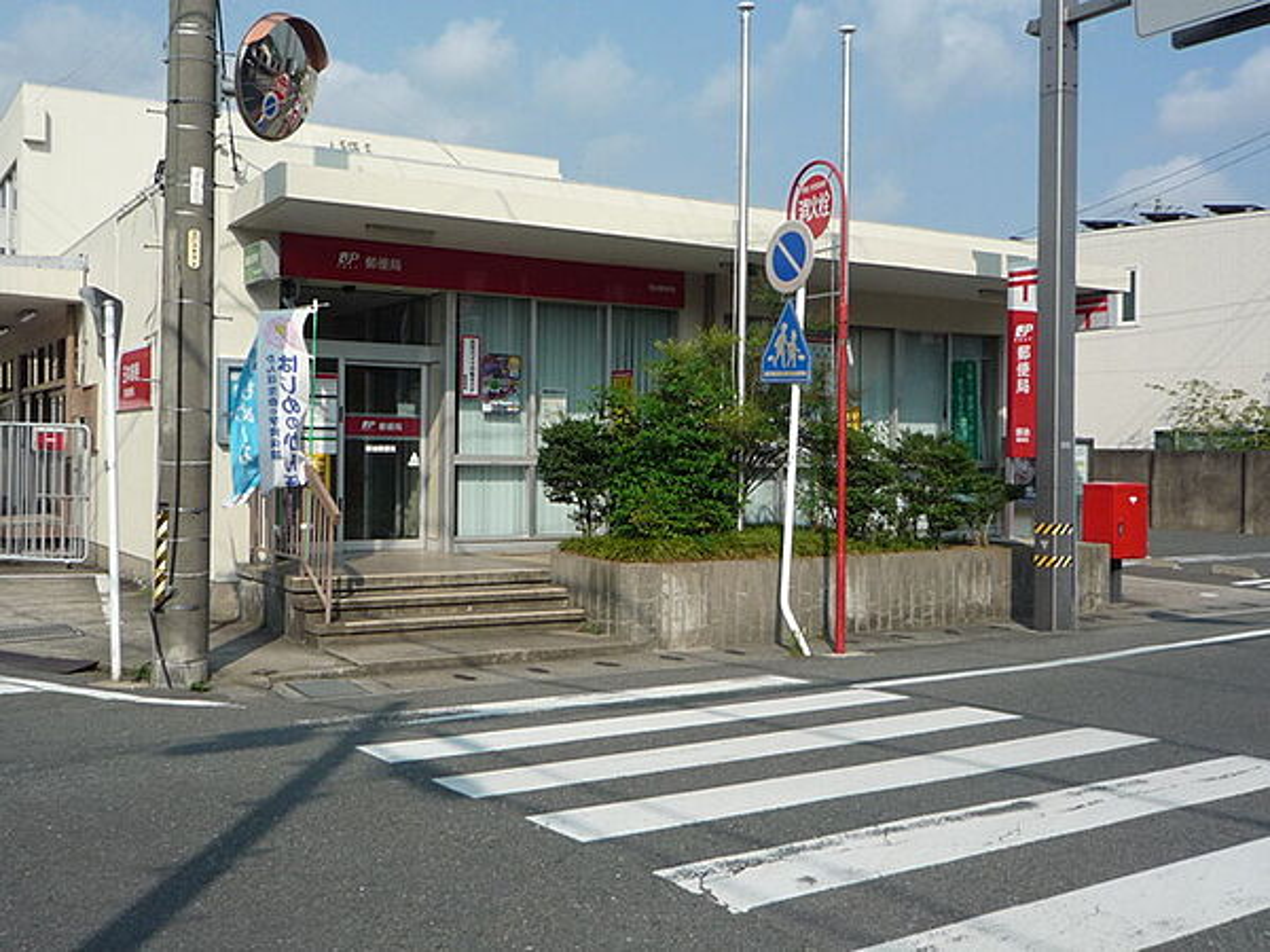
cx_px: 635
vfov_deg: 39.7
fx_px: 1321
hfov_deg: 51.4
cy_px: 476
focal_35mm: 36
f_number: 5
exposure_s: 1/640
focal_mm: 4.4
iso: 100
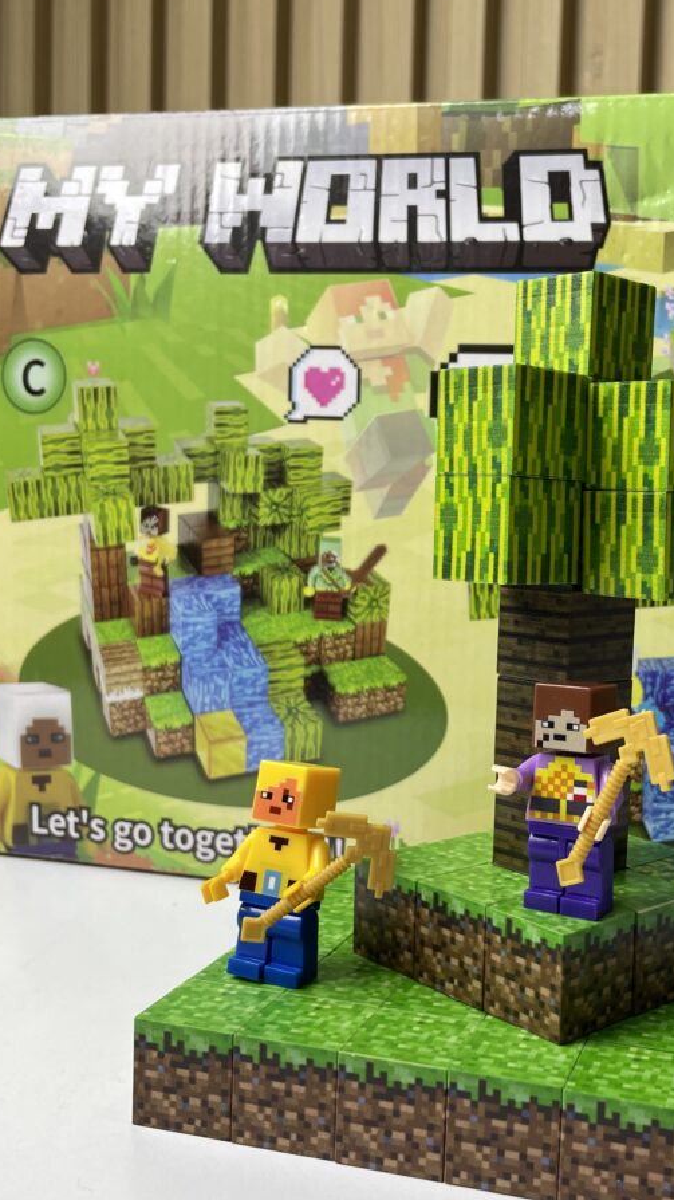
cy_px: 633
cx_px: 520
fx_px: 1208
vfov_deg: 52.8
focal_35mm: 38
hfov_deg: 30.6
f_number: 1.6
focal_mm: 4.2
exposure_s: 1/120
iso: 32
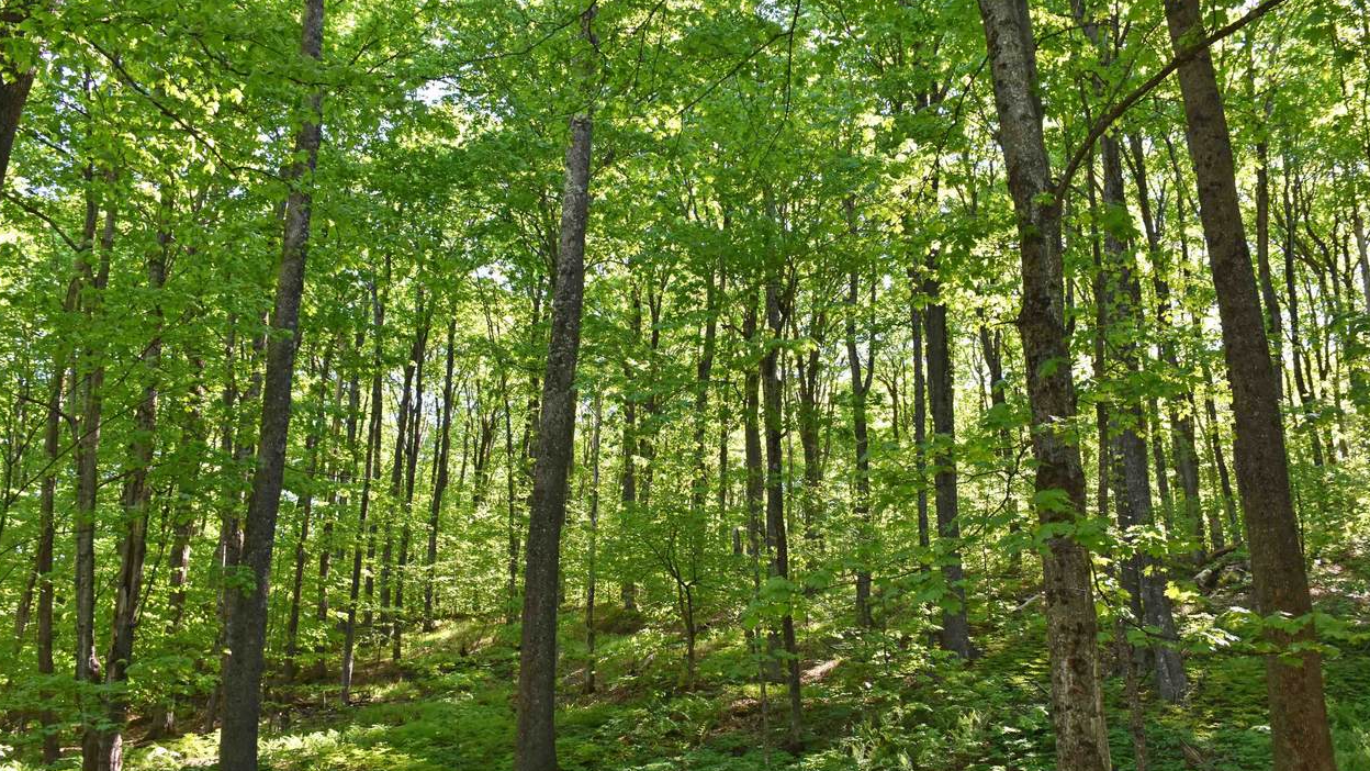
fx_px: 1053
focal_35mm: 29
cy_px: 442
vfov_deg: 40.1
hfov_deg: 66.1
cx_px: 688
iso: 800
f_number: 6.3
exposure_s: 1/160
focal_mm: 18
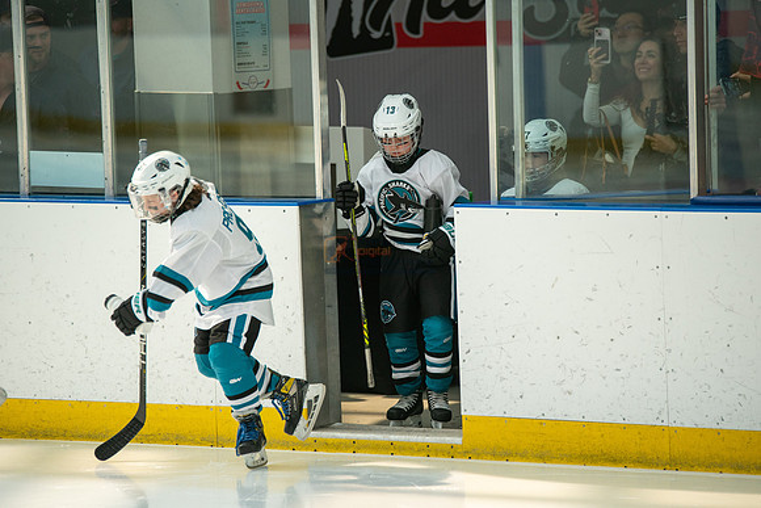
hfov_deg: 6.9
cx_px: 380
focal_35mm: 300
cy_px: 254
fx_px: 6343
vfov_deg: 4.6
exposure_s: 1/2500
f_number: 3.2
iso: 1600
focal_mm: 300
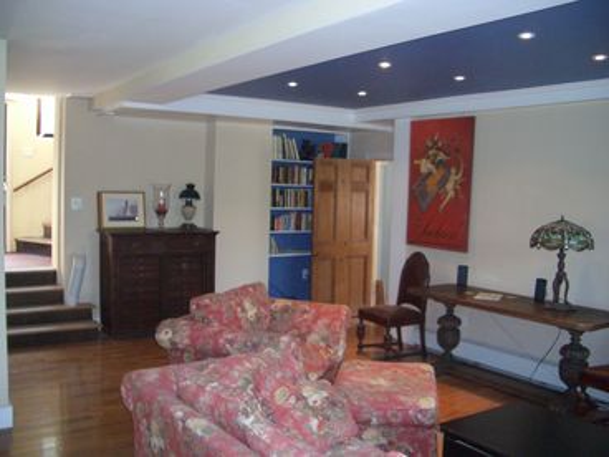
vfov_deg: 40.7
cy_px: 228
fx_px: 616
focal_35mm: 35
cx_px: 304
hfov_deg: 52.6
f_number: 2.6
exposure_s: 1/60
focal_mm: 5.8
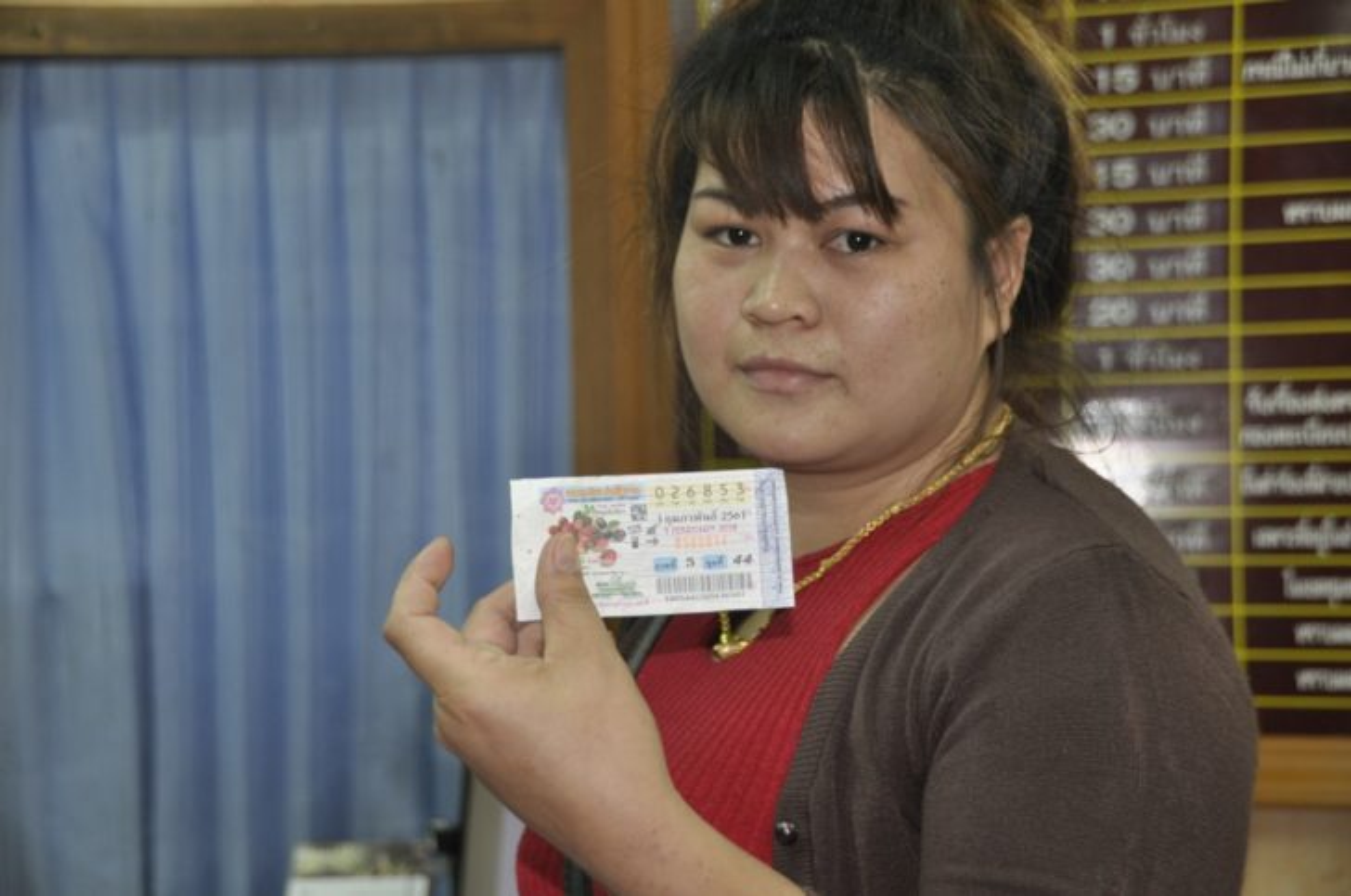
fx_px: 2473
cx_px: 676
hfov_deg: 30.6
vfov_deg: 20.5
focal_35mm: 66
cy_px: 448
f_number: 4.5
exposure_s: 1/60
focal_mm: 44
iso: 800
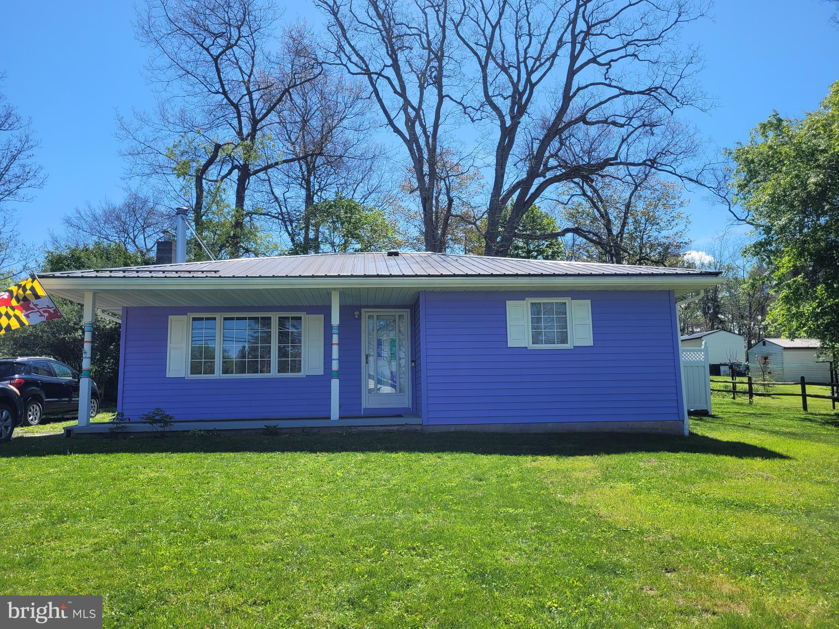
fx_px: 630
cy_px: 314
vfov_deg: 53.1
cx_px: 420
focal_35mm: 26
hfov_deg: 67.3
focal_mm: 5.4
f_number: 1.8
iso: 40
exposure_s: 1/1584
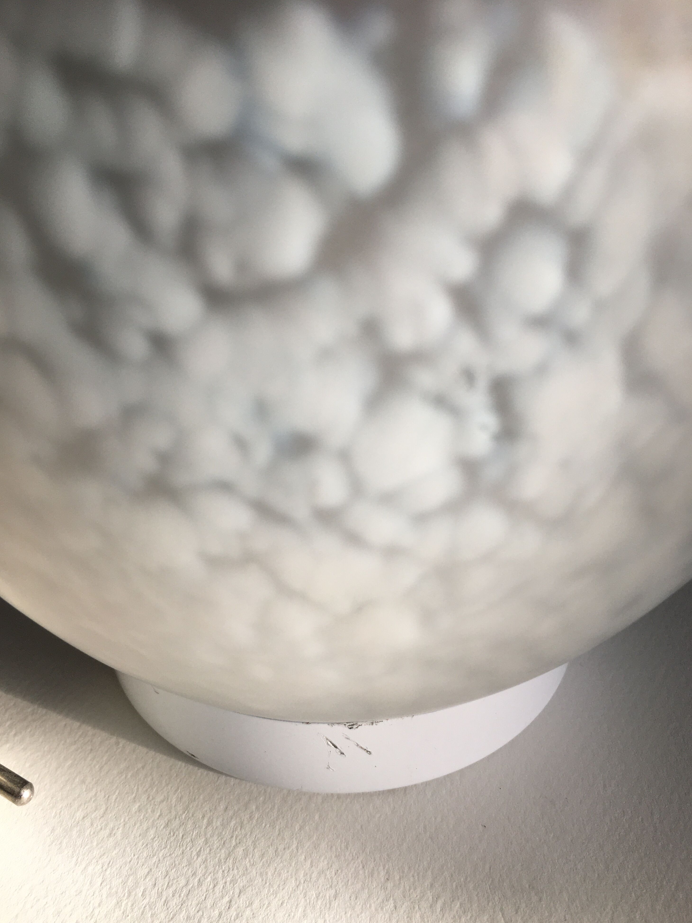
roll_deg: +2.6
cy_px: 477
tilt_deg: -32.1
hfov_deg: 46.8
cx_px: 343
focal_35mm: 30
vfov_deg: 60.0
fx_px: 800
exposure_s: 1/100
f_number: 2.2
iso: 40
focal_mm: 4.15
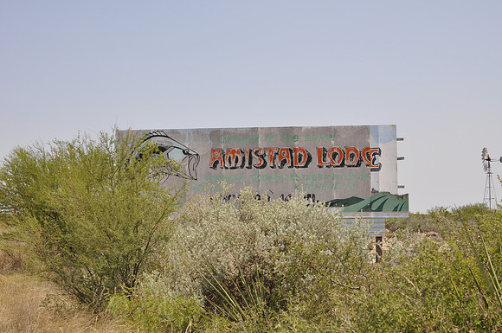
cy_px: 166
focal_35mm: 52
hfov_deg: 37.9
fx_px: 731
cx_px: 251
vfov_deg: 25.7
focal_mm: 35
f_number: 7.1
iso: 200
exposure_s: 1/200
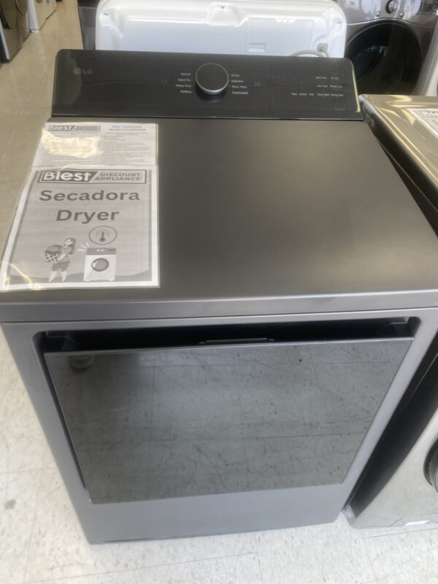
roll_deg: -5.0
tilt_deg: -40.2
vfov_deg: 67.3
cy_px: 292
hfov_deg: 53.1
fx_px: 439
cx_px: 219
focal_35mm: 26
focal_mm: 4.25
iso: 80
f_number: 1.8
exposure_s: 1/121
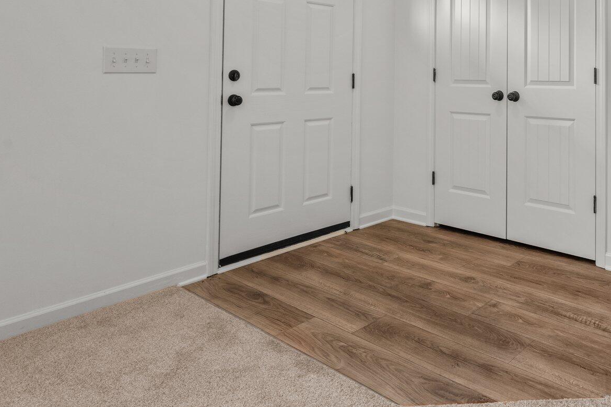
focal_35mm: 28
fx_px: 475
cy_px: 69
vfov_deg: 43.7
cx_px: 473
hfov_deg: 61.1
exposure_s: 1/3
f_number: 8
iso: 400
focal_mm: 16
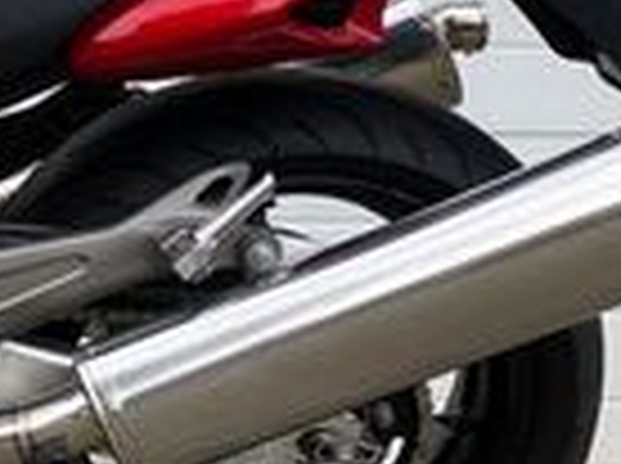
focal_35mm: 121
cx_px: -432
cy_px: 108
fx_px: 2167
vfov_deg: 12.2
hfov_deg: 14.6
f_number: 1.8
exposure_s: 1/654
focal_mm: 4.25
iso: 32
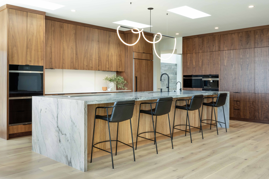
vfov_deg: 37.9
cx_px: 134
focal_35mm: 35
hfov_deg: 54.4
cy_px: 90
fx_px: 262
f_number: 13
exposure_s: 1/20
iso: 800
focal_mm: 35
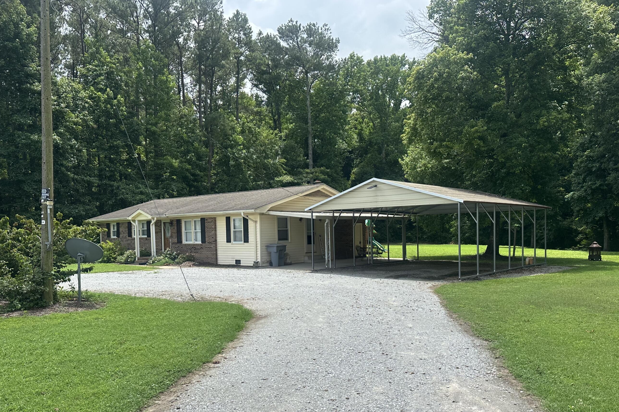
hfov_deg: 63.4
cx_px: 352
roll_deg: +1.1
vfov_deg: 44.7
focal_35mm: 29
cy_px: 245
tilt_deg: -1.5
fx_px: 499
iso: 80
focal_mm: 6.86
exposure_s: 1/3472
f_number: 1.78
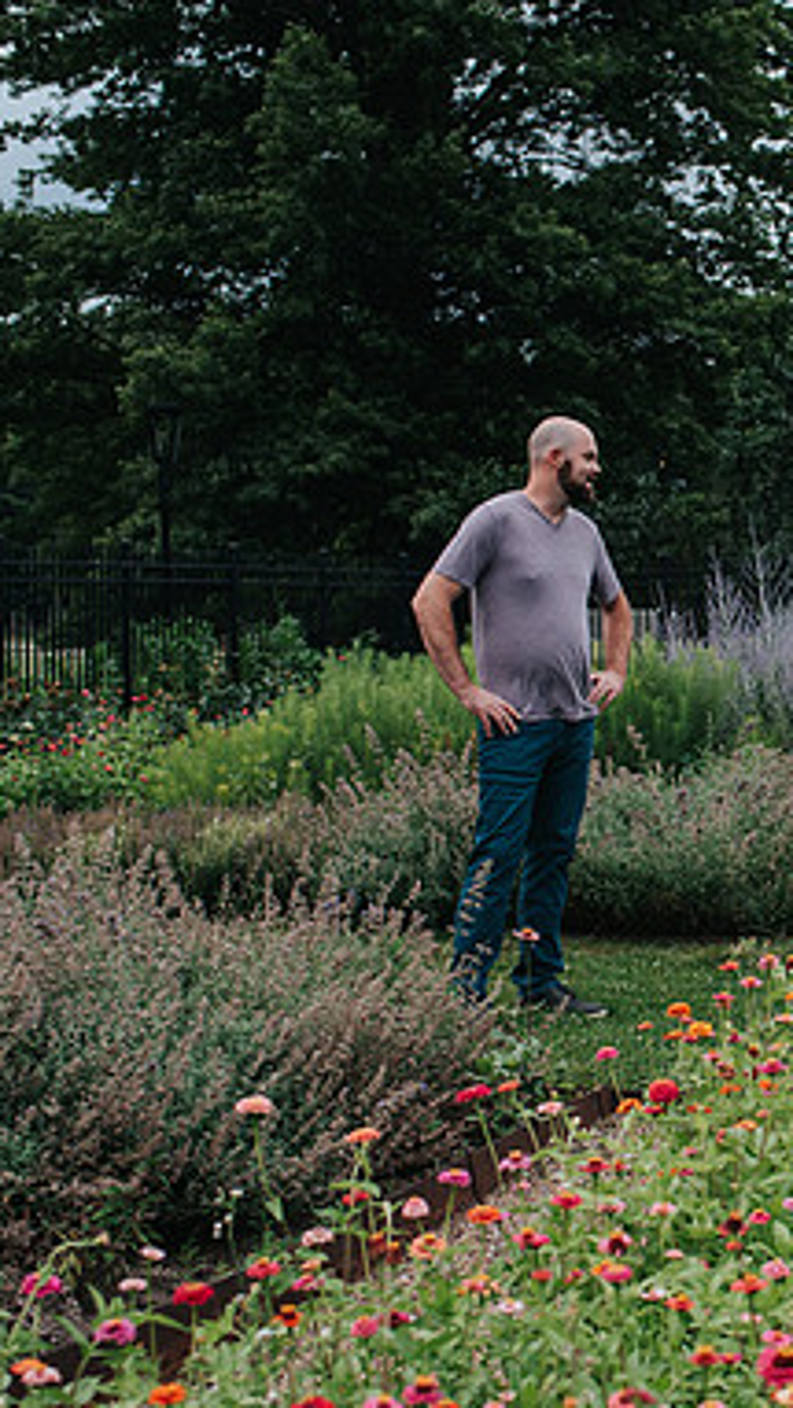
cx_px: 865
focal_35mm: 64
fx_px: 2391
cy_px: 765
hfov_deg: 18.2
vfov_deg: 32.8
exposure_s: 1/640
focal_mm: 35
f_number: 2.8
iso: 800
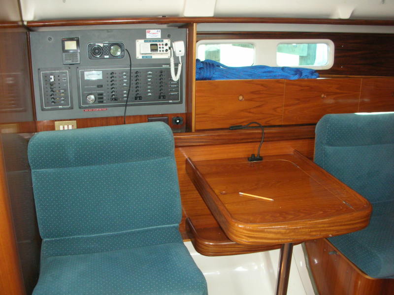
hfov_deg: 52.6
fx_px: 398
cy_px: 148
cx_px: 197
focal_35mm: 35
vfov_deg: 40.7
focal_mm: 5.8
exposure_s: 1/60.1
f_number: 3
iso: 176
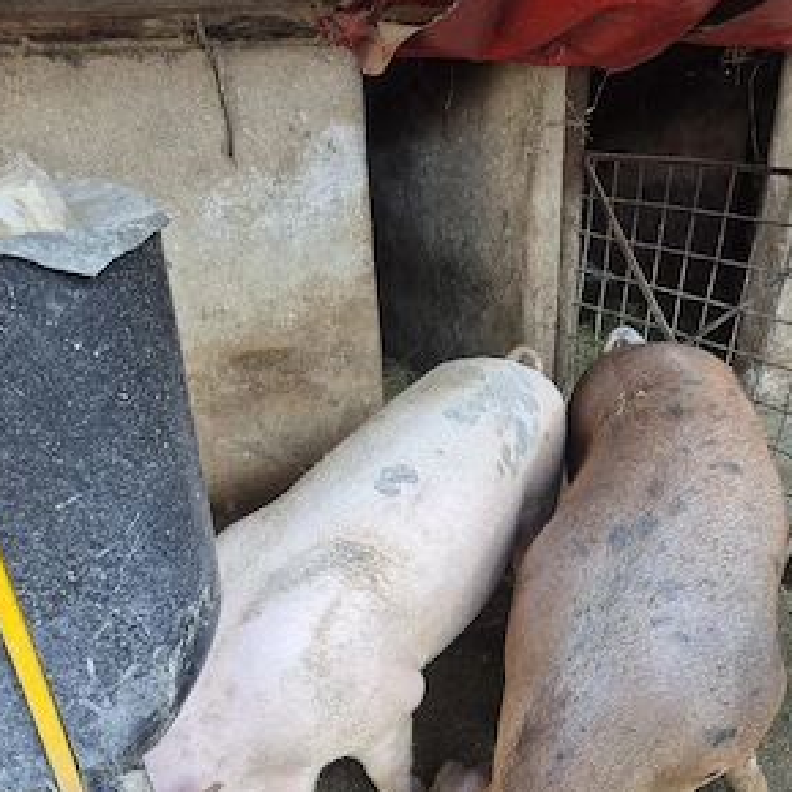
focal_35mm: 28
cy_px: 524
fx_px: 725
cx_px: 391
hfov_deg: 57.3
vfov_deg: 56.2
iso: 80
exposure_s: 1/182
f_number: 1.8
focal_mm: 5.4
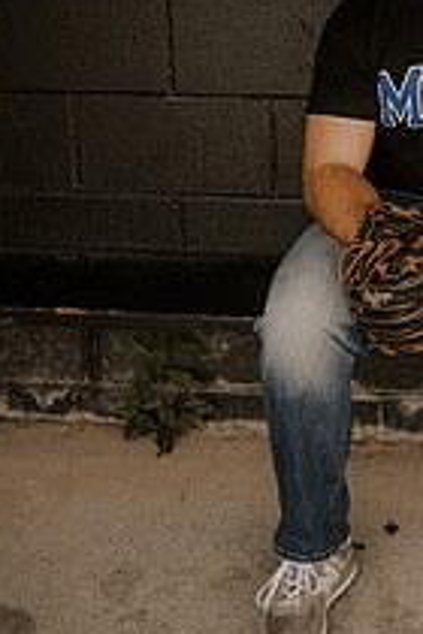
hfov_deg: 17.8
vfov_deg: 26.4
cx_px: 417
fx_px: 1322
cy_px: 118
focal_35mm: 75
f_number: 1.6
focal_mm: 35
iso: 800
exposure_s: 1/1600
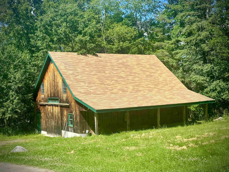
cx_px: 114
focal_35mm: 48
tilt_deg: -0.9
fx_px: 318
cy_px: 86
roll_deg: +2.2
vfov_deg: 30.3
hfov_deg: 39.7
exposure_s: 1/3425
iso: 64
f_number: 1.78
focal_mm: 6.76
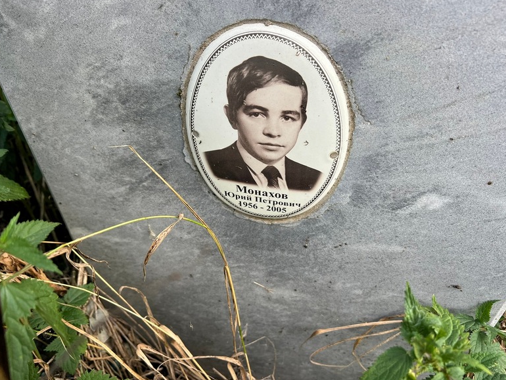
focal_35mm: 27
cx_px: 253
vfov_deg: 51.4
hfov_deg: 65.3
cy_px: 185
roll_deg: +2.4
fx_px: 395
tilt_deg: -40.6
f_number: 1.5
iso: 50
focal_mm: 5.7
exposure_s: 1/506
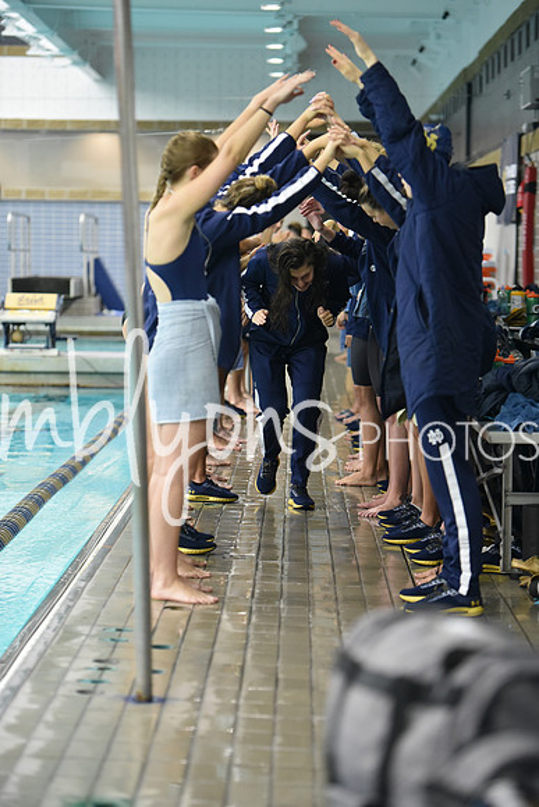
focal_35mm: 105
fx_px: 2357
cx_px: 270
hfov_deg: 13.0
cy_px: 404
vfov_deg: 19.5
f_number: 2.8
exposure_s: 1/500
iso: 3200
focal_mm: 105
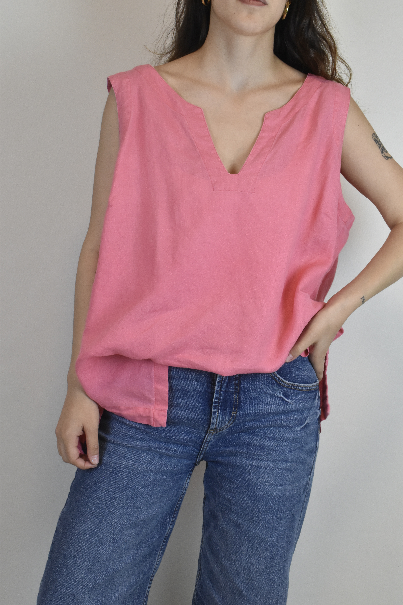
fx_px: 957
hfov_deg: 23.8
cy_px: 302
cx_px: 202
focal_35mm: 57
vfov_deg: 35.1
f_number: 18
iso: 1600
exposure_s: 1/50
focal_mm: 38
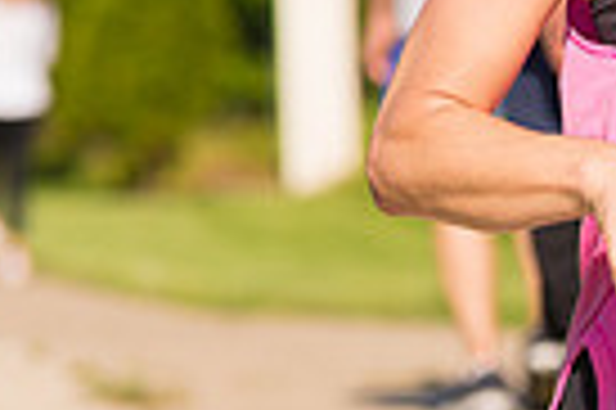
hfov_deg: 2.9
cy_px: 178
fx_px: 12322
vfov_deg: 1.9
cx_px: 913
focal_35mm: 721
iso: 400
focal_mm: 170
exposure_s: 1/2000
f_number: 5.6
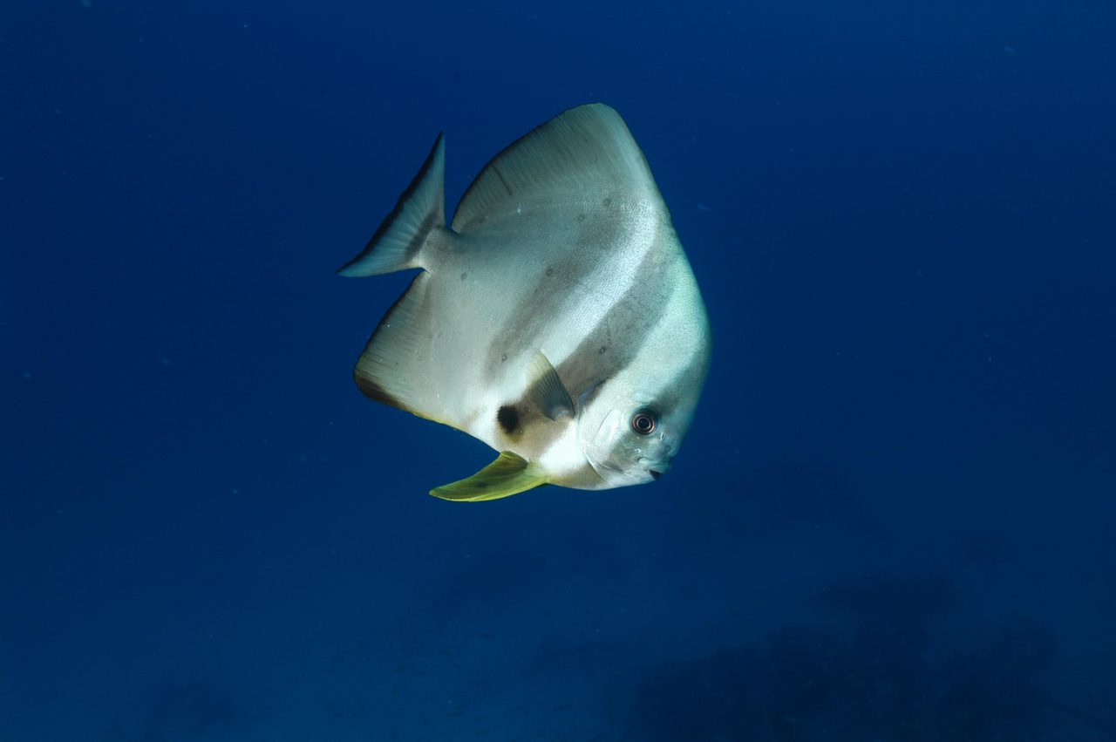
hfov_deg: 53.2
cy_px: 371
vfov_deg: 36.8
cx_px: 558
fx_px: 1115
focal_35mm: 36
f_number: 11
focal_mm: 24
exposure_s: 1/100
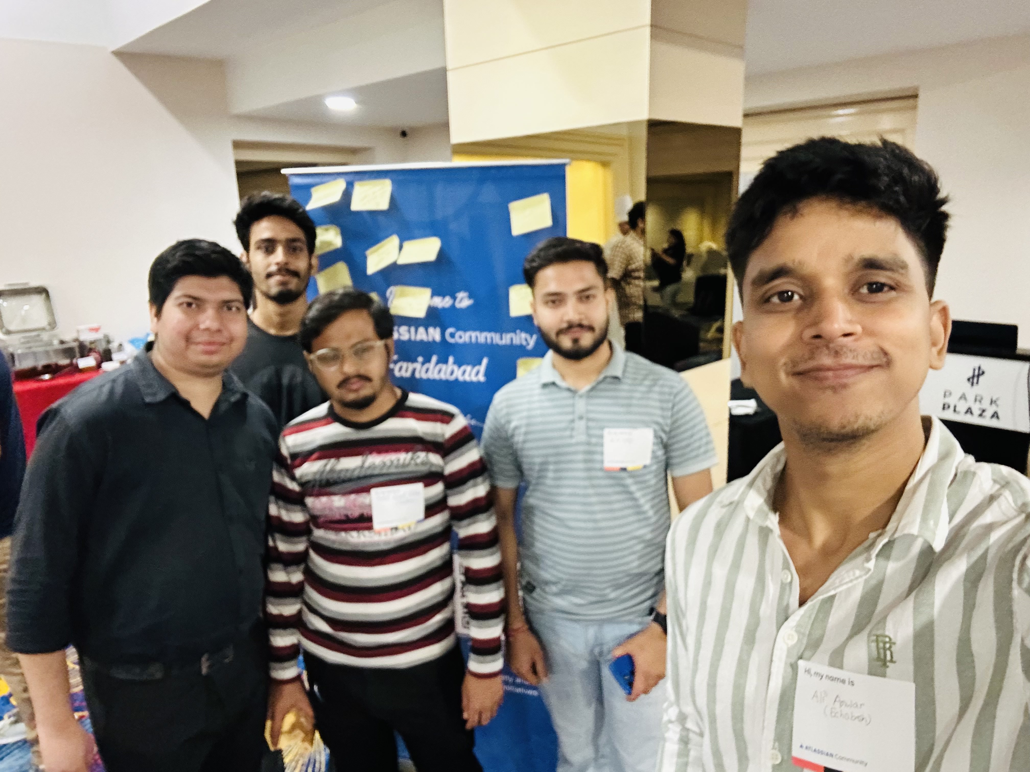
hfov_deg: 73.9
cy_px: 386
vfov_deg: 58.9
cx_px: 515
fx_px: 684
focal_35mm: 23
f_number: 1.9
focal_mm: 2.69
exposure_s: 1/25
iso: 500
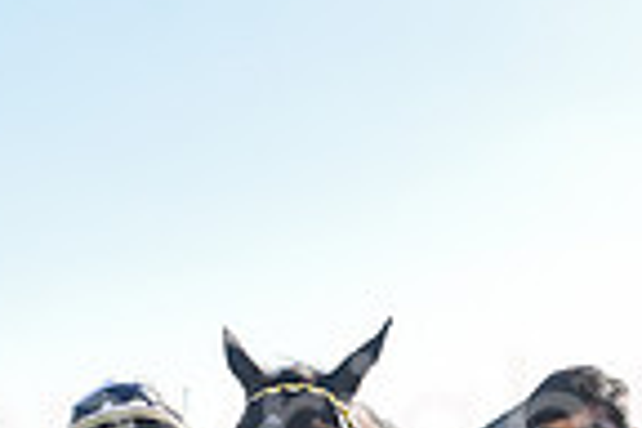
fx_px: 2086
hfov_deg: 17.5
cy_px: 720
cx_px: 406
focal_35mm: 117
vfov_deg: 11.1
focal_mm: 29
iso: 400
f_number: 5.6
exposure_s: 1/800
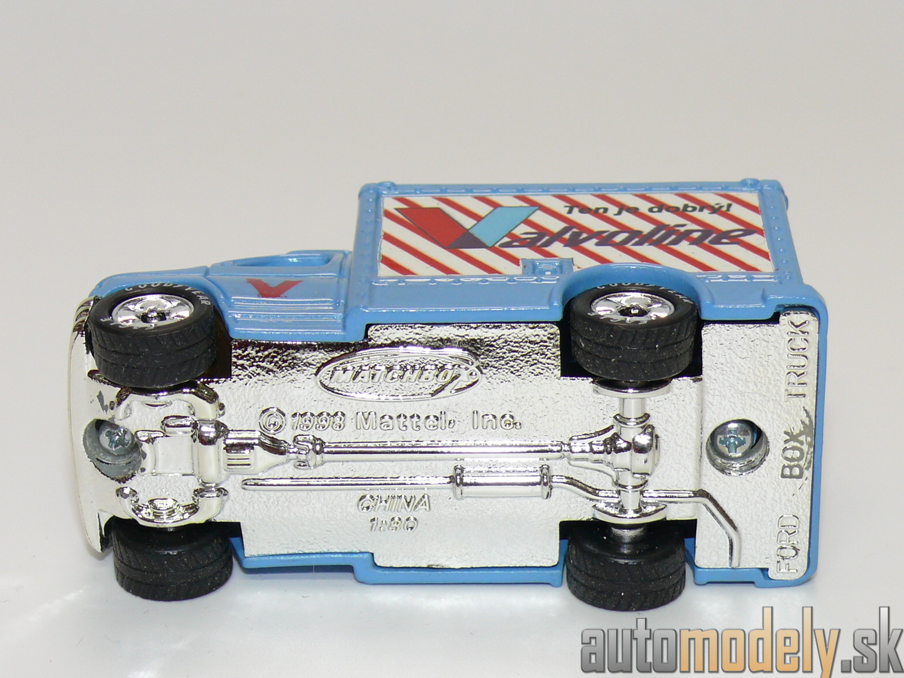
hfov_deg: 17.7
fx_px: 2899
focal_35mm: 111
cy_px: 347
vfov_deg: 13.3
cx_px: 447
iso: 100
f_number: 4
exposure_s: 1/30
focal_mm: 13.8
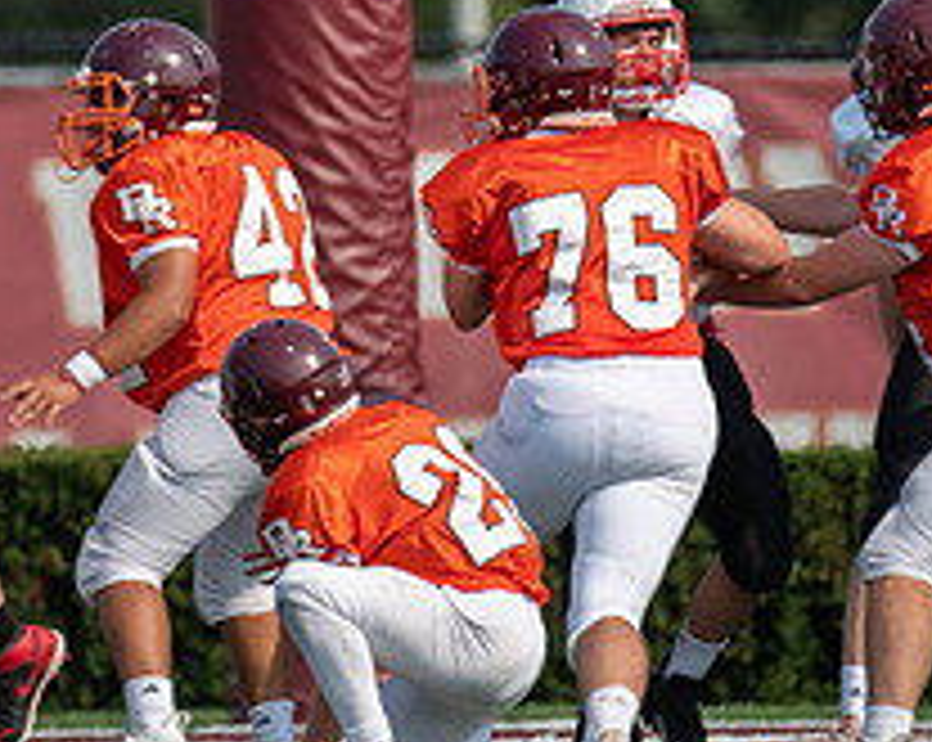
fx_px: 52913
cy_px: -94
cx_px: 208
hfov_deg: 1.0
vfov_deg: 0.8
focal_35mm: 1921
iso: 400
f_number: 4
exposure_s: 1/6400
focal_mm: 500
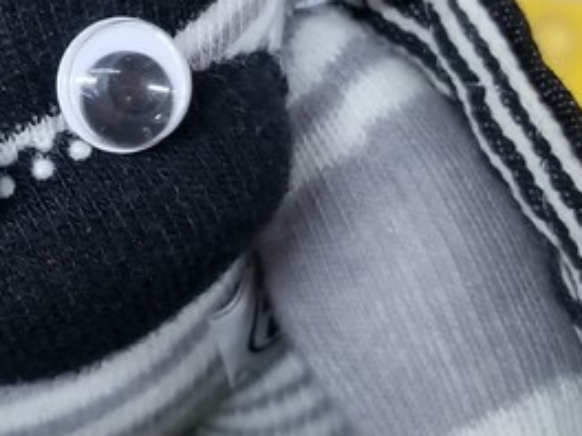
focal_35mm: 101
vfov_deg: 14.6
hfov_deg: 19.0
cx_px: 37
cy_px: 88
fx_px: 1698
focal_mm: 4.25
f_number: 1.7
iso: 200
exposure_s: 1/33
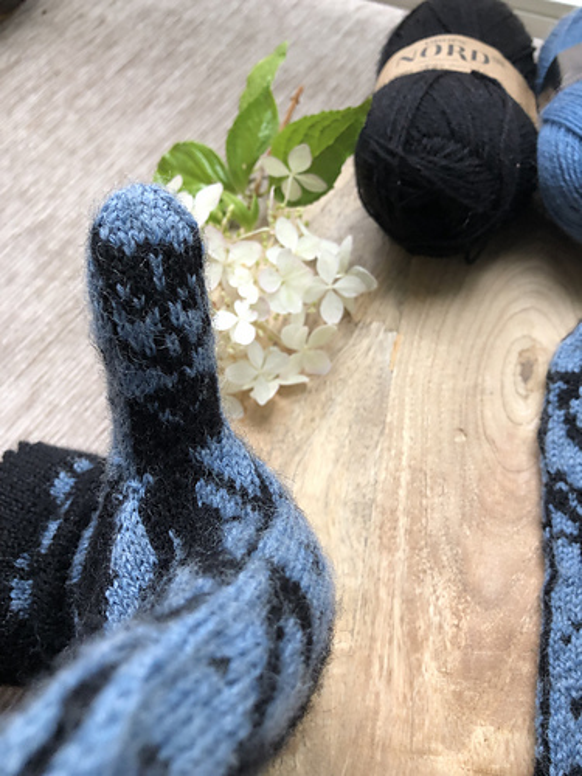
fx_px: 628
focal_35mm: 28
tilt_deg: -56.5
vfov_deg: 63.4
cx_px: 291
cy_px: 388
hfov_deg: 49.7
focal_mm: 4
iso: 40
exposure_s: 1/30
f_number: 1.8
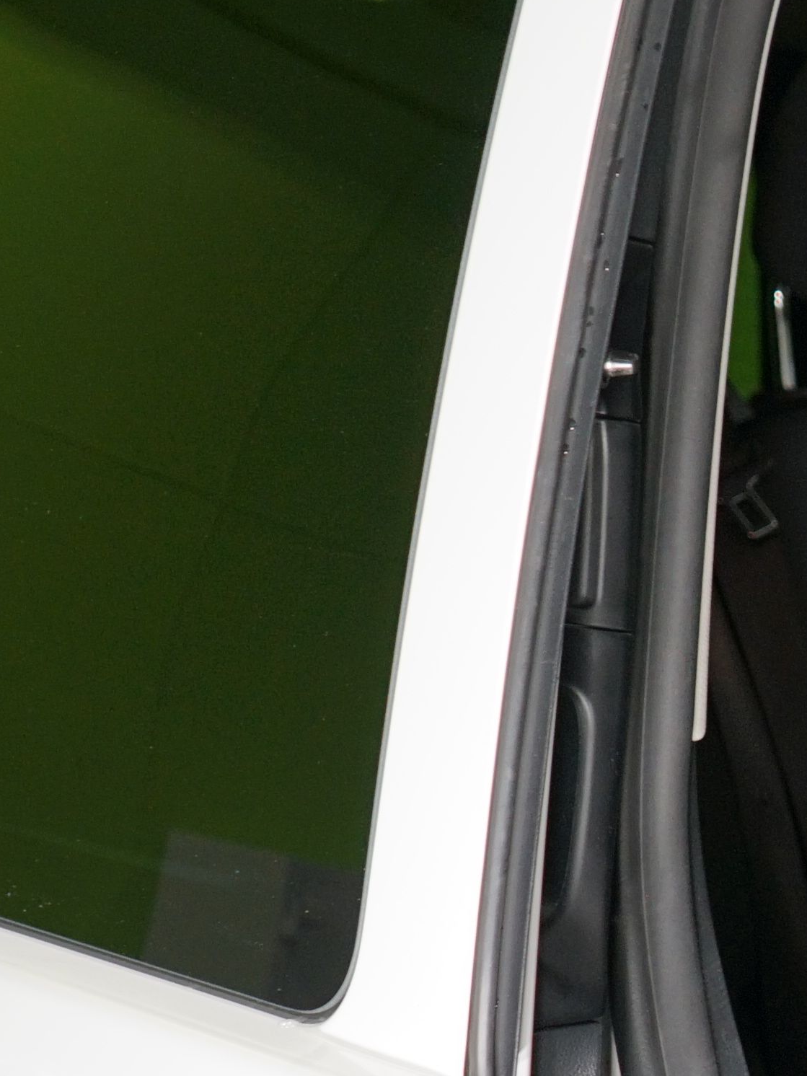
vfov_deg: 16.7
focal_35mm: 116
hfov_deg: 11.4
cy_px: 996
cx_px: 1654
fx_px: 3606
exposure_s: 1/60
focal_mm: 30
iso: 400
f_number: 4
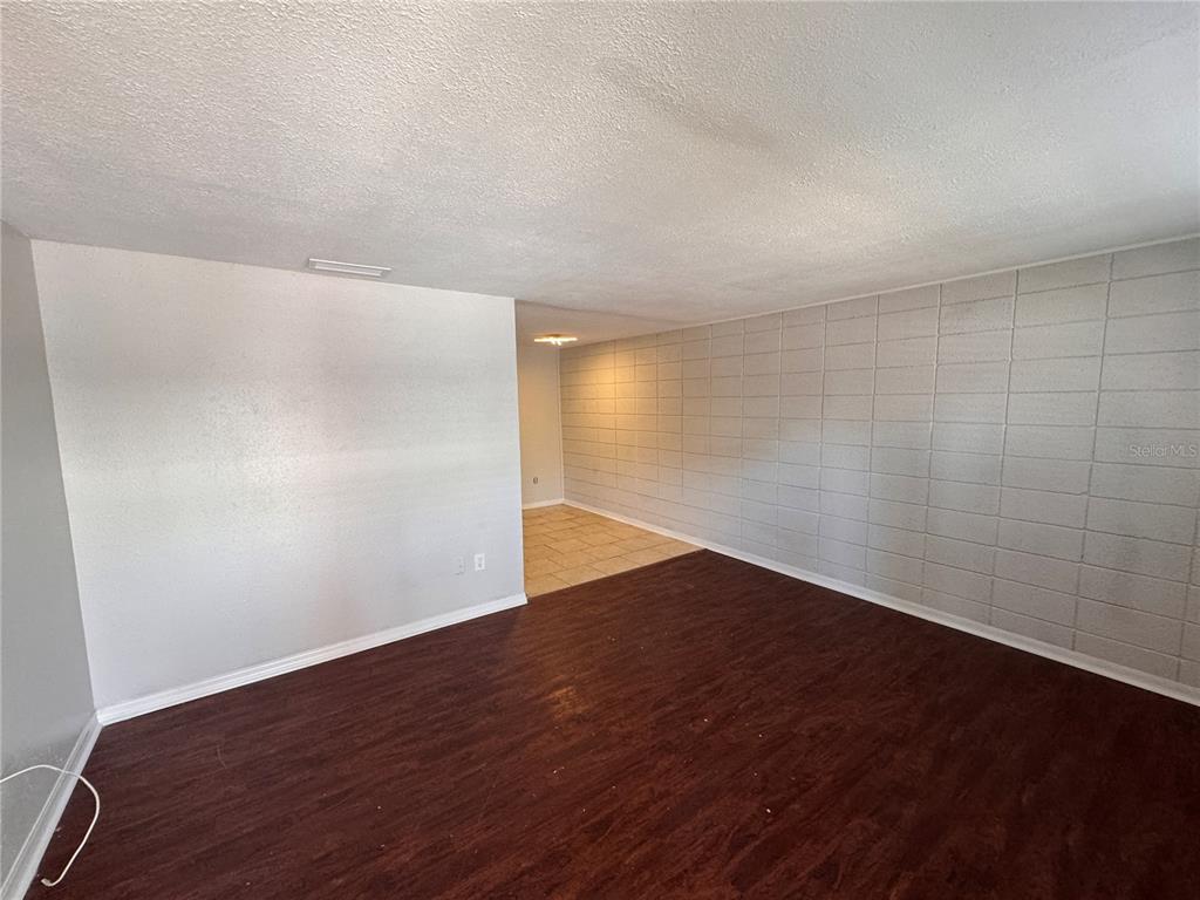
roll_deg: +0.9
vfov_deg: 85.7
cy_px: 450
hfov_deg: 102.1
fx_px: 485
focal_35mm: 14
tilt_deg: -5.6
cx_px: 600
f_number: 2.2
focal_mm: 2.22
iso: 250
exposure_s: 1/120
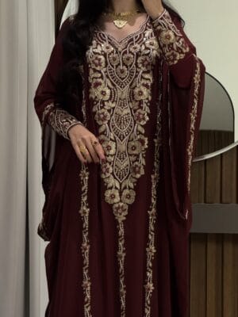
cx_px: 119
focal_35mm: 120
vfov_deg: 16.4
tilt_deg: -20.3
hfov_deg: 12.3
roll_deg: -1.5
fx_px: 1100
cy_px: 158
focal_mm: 15.66
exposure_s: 1/50
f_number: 2.8
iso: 500
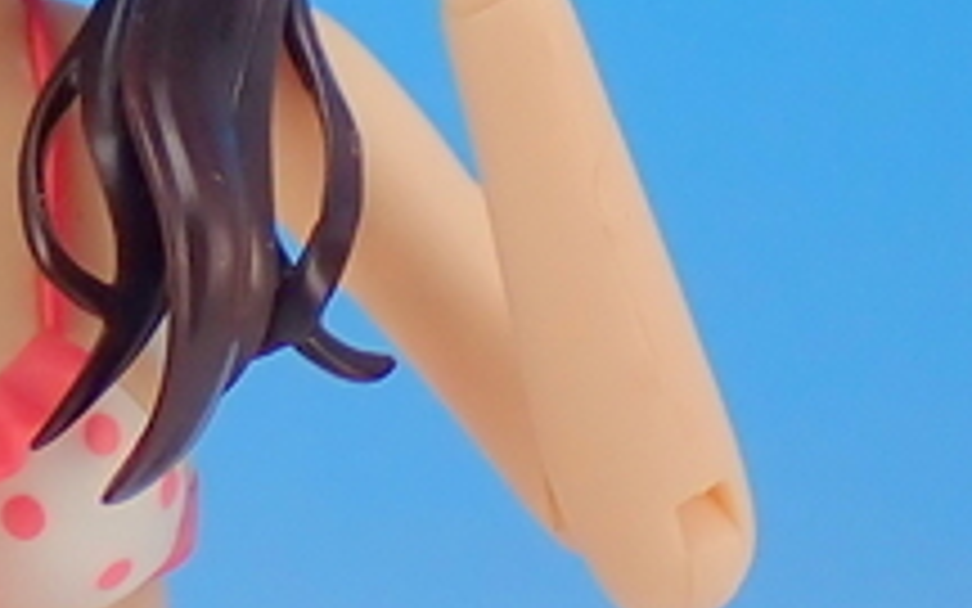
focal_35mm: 312
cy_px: 221
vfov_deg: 4.2
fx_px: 8265
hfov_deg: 6.6
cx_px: -621
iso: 100
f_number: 3.6
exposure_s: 1/25
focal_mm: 11.09
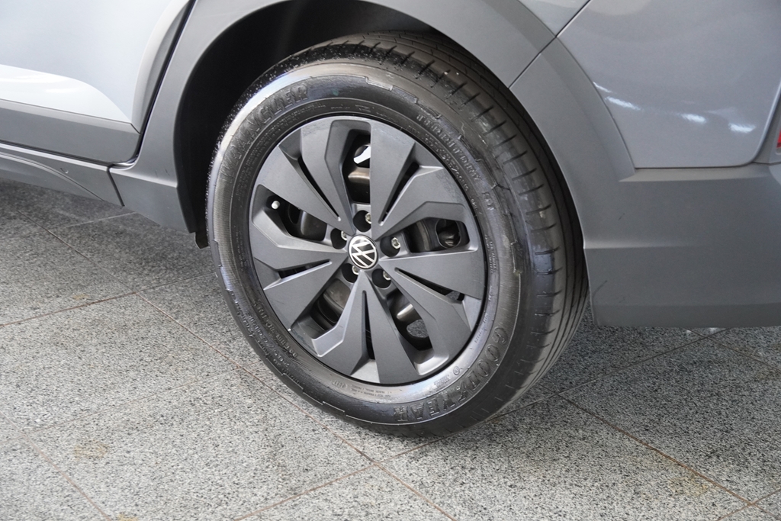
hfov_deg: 34.2
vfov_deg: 23.2
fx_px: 1269
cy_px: 260
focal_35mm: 58
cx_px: 390
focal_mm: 39
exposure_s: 1/160
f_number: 4
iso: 1600
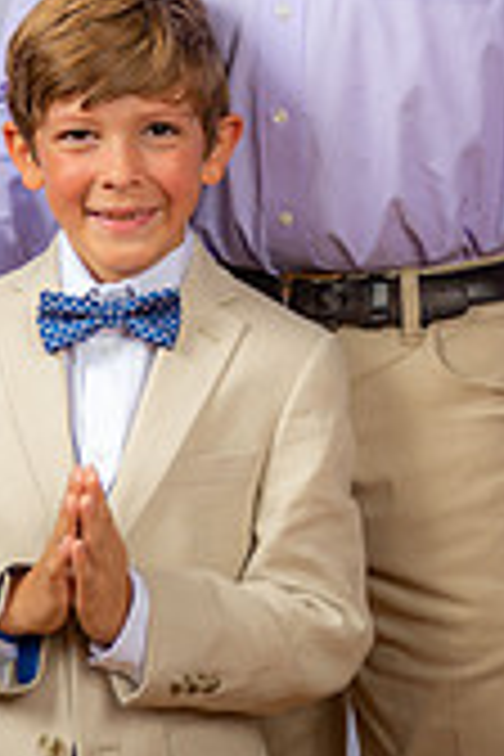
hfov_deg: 8.3
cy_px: 54
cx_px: 403
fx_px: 3486
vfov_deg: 12.3
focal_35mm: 166
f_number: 6.3
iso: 250
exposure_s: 1/160
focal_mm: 62
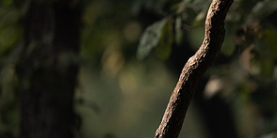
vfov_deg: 0.8
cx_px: 290
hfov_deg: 1.6
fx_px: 9698
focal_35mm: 1355
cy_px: 90
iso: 640
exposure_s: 1/1000
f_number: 4
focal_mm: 600
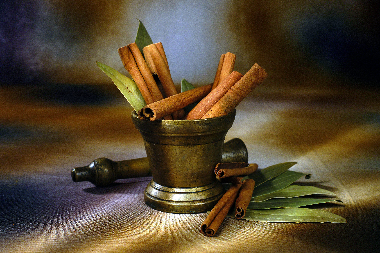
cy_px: 126
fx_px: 528
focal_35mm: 50
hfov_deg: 39.6
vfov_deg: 27.0
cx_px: 190
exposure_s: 1/3
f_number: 10
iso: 80
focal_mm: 50
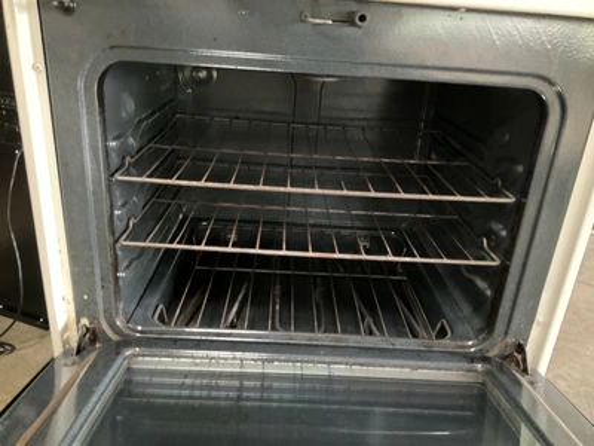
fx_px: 498
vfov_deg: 48.2
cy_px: 223
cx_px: 297
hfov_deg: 61.7
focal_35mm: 29
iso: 500
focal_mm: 3
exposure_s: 1/20
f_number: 1.8
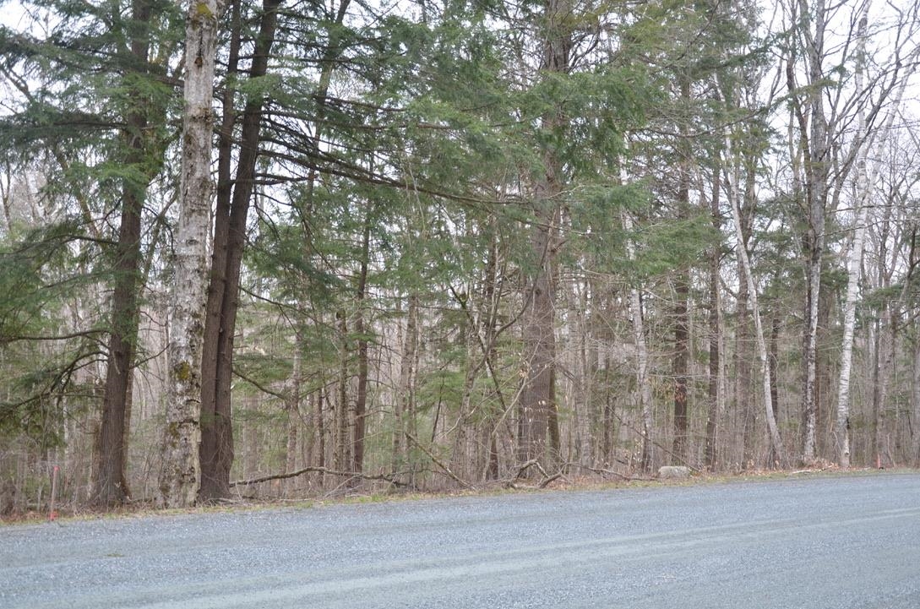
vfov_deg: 36.7
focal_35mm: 36
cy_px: 304
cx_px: 460
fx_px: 918
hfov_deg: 53.2
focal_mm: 24
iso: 400
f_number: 4.5
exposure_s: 1/80
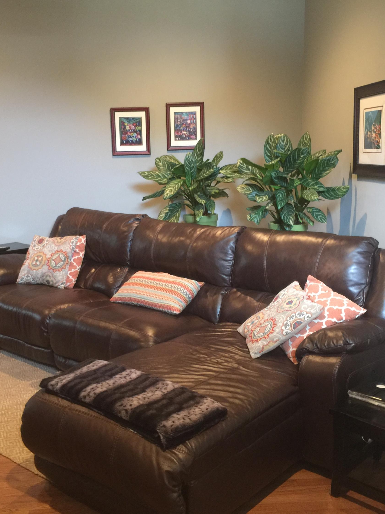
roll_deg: -0.6
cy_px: 255
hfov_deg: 36.8
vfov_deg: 47.9
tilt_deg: -9.7
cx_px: 179
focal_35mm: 39
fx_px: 578
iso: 80
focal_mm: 4.15
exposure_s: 1/4
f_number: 2.2
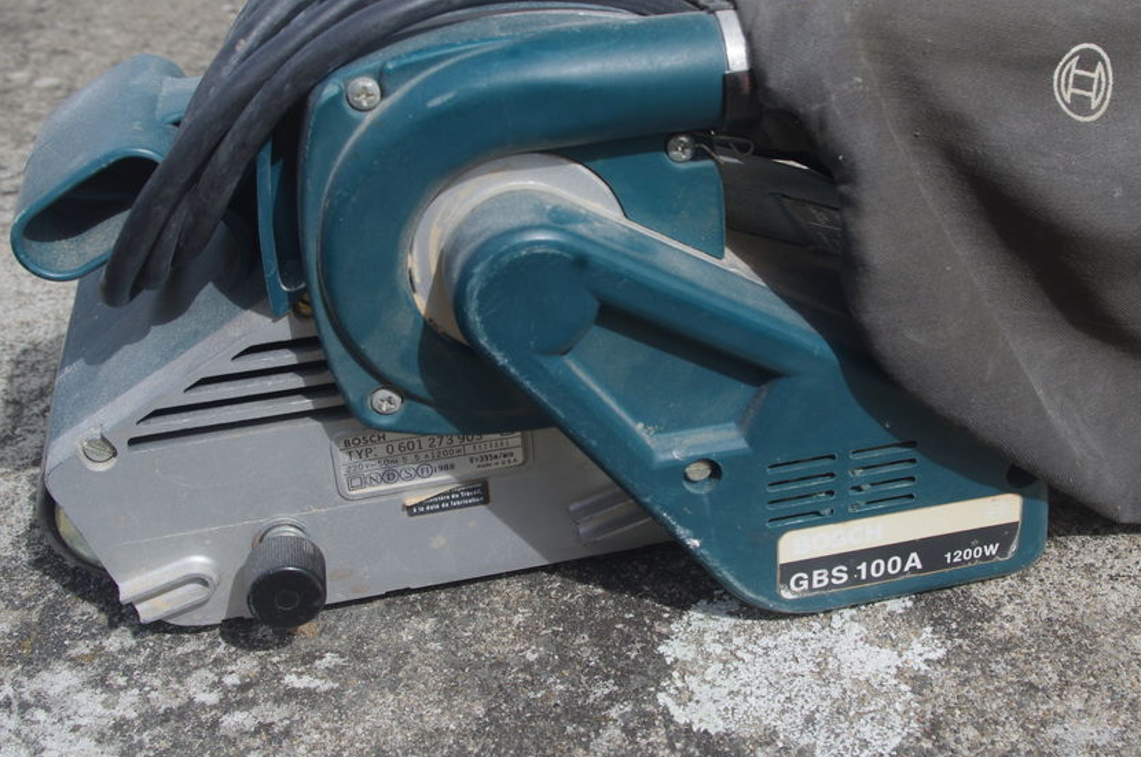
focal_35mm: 47
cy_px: 345
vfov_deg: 28.6
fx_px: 1488
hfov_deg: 41.8
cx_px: 686
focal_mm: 26.25
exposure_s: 1/160
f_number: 8
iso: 200
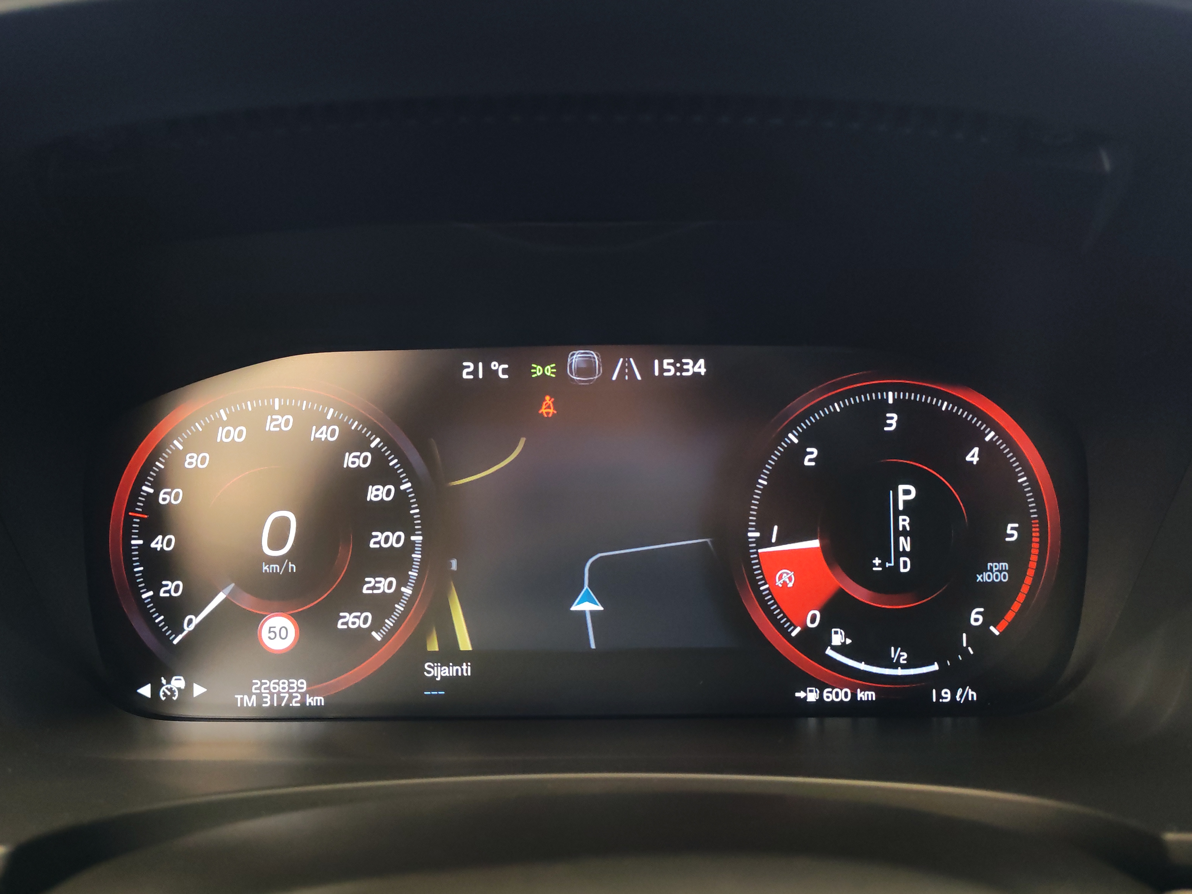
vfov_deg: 45.4
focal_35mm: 31
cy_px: 447
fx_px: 1067
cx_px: 596
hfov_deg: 58.4
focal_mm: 6.12
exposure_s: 1/33
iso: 2000
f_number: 1.9
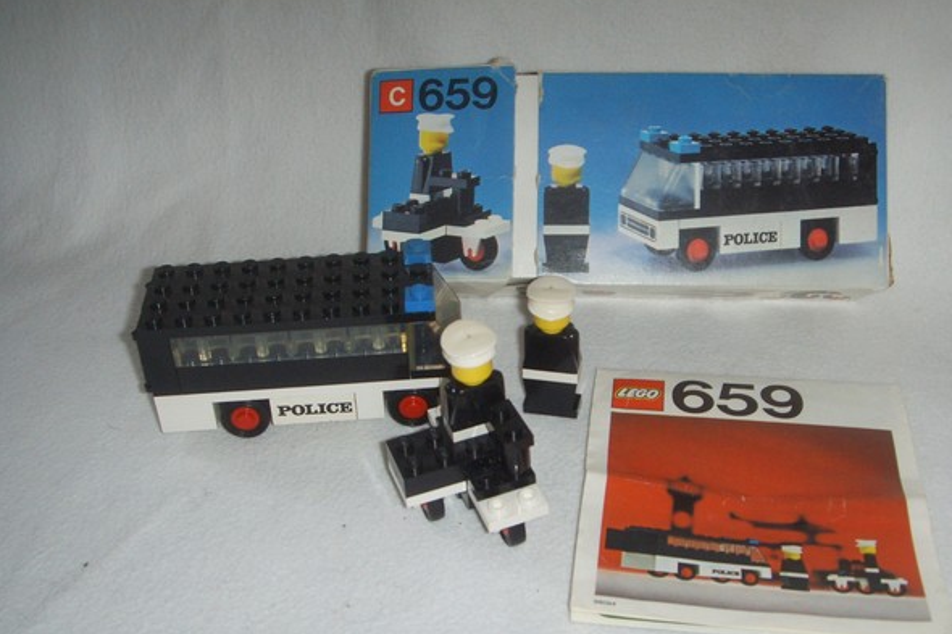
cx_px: 513
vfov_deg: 30.4
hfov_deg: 44.5
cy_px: 379
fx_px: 1163
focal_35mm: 44
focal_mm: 6.6
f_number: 3.5
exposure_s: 1/45
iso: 100
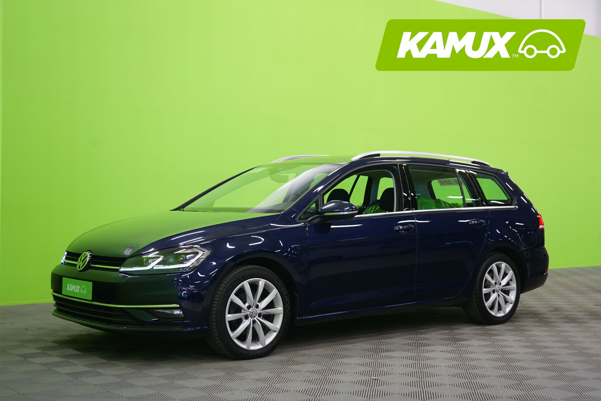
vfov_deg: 27.5
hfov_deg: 40.3
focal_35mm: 49
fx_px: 818
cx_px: 300
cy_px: 200
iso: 400
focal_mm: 49
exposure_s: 1/6
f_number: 5
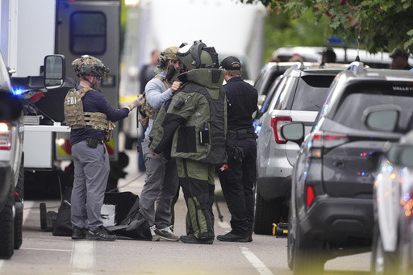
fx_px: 6881
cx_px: 206
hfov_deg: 3.4
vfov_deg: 2.3
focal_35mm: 600
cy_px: 138
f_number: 4
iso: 5000
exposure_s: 1/800
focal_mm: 600
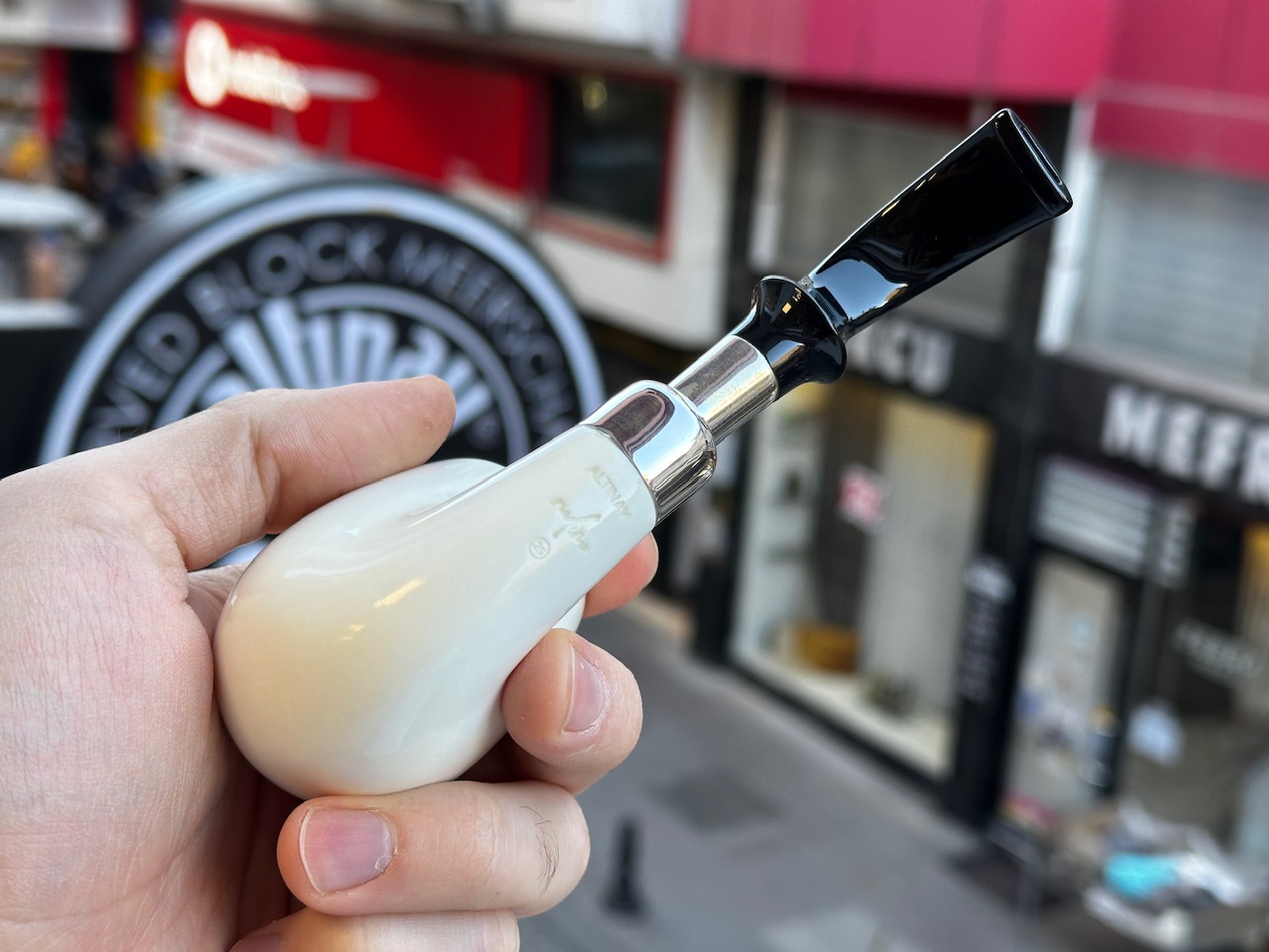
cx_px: 634
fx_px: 1760
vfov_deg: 30.3
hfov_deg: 39.7
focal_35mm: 48
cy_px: 476
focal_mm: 6.86
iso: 50
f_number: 1.78
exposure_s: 1/100
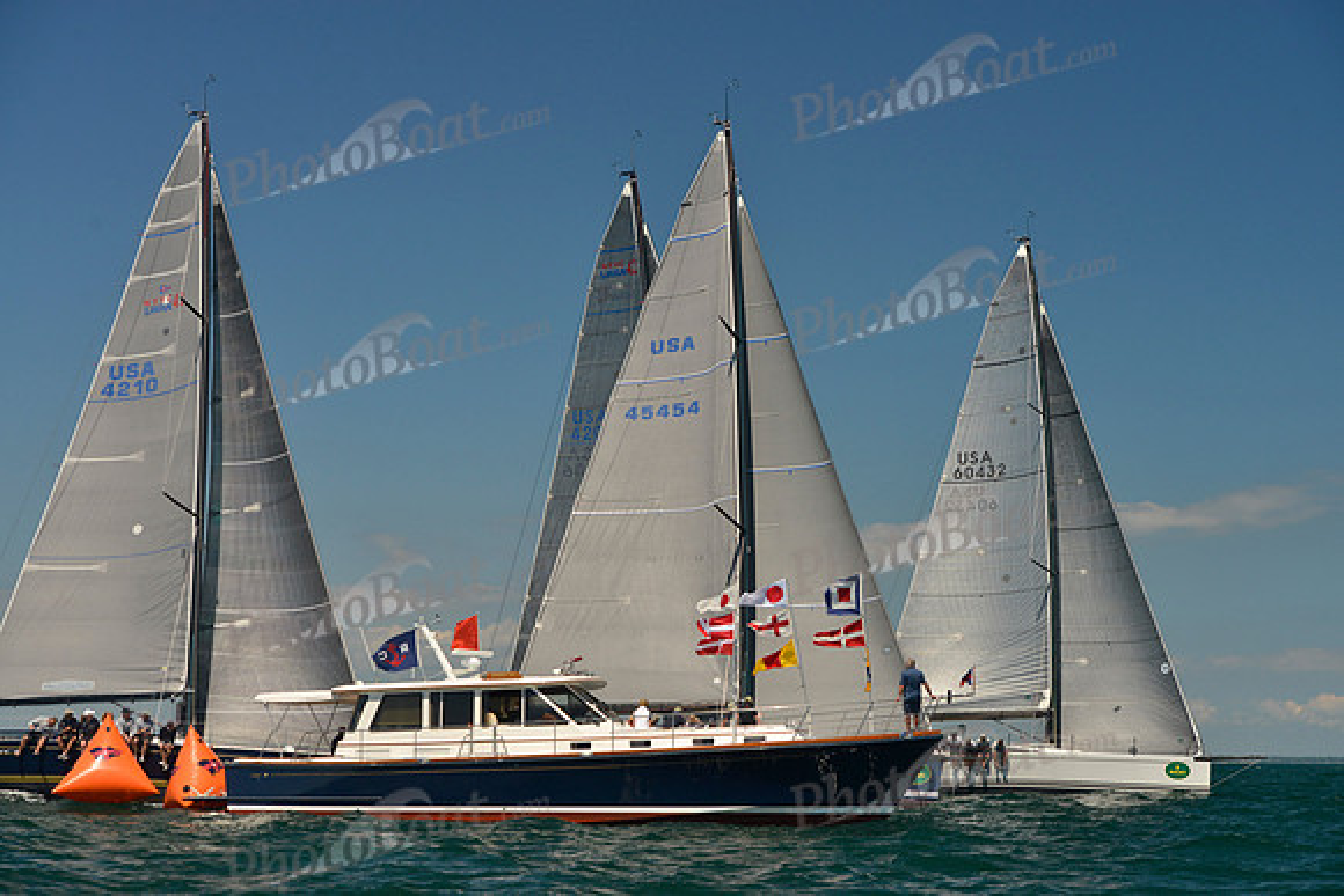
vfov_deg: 19.5
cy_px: 448
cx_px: 672
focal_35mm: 70
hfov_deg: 28.8
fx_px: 2614
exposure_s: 1/1250
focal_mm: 70
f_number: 7.1
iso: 400
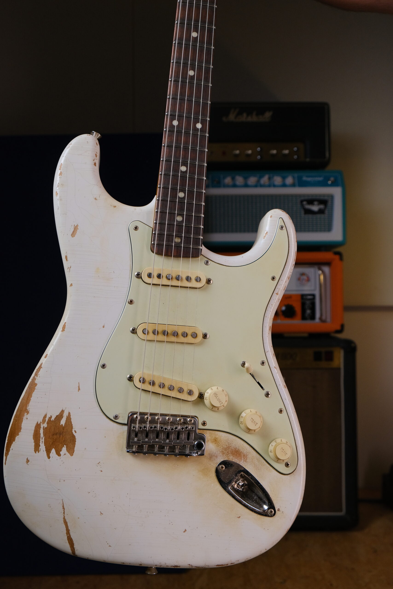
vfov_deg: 54.4
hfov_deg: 37.9
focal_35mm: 35
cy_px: 294
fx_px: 573
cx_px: 196
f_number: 4.5
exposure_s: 1/180
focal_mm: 23.3
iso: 800
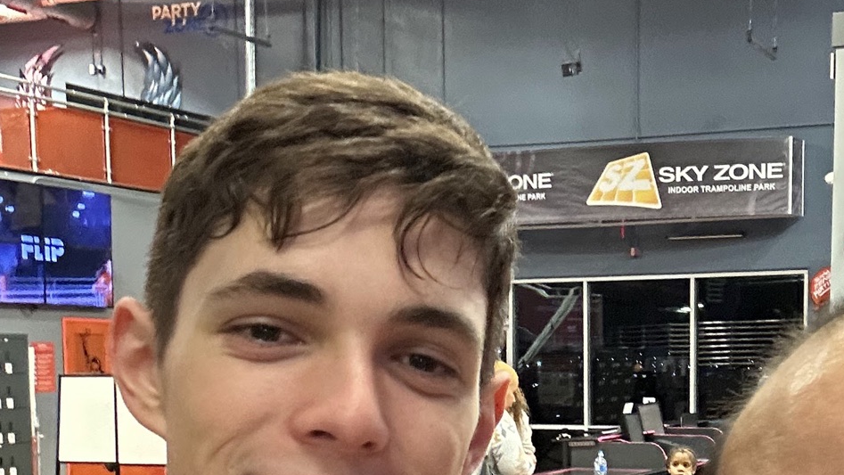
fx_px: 1544
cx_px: 569
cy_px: 514
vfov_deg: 17.0
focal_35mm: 69
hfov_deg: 30.3
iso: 320
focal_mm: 2.69
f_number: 1.9
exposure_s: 1/30
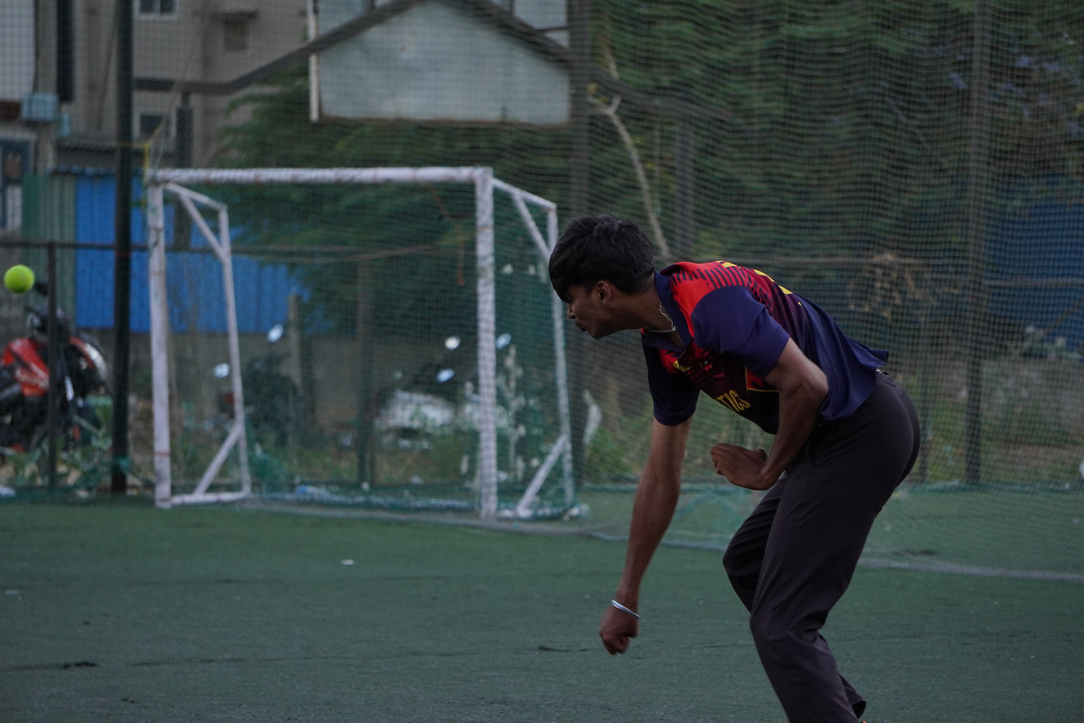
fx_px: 5555
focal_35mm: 184
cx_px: 542
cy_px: 362
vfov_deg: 7.4
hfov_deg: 11.1
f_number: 5.6
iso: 1000
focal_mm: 123
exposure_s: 1/1000
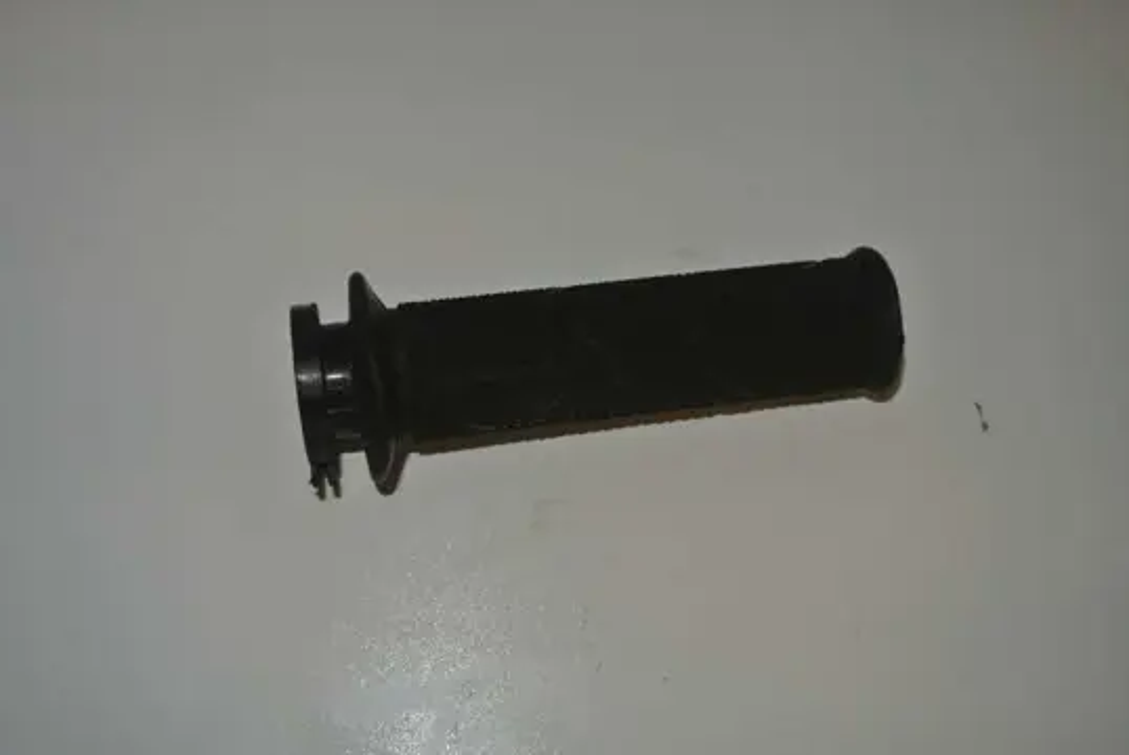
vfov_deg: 33.5
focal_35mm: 40
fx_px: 1256
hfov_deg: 48.4
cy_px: 378
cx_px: 564
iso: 200
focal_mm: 15.1
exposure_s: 1/60
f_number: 4.2
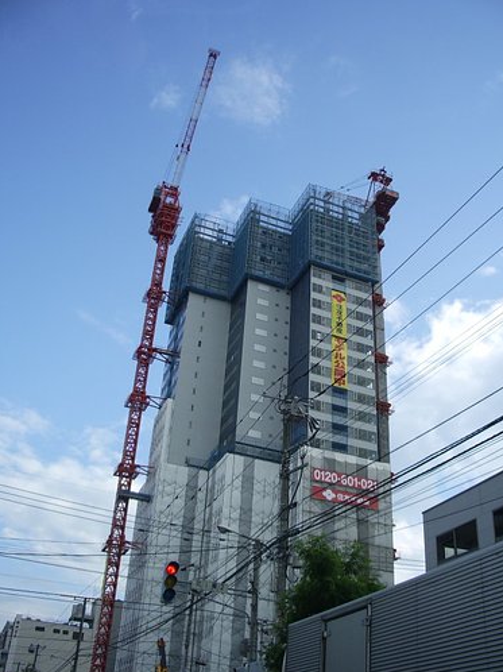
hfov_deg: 39.6
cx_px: 256
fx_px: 698
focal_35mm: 36
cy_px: 343
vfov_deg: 51.4
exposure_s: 1/250
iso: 80
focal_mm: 5.8
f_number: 4.3
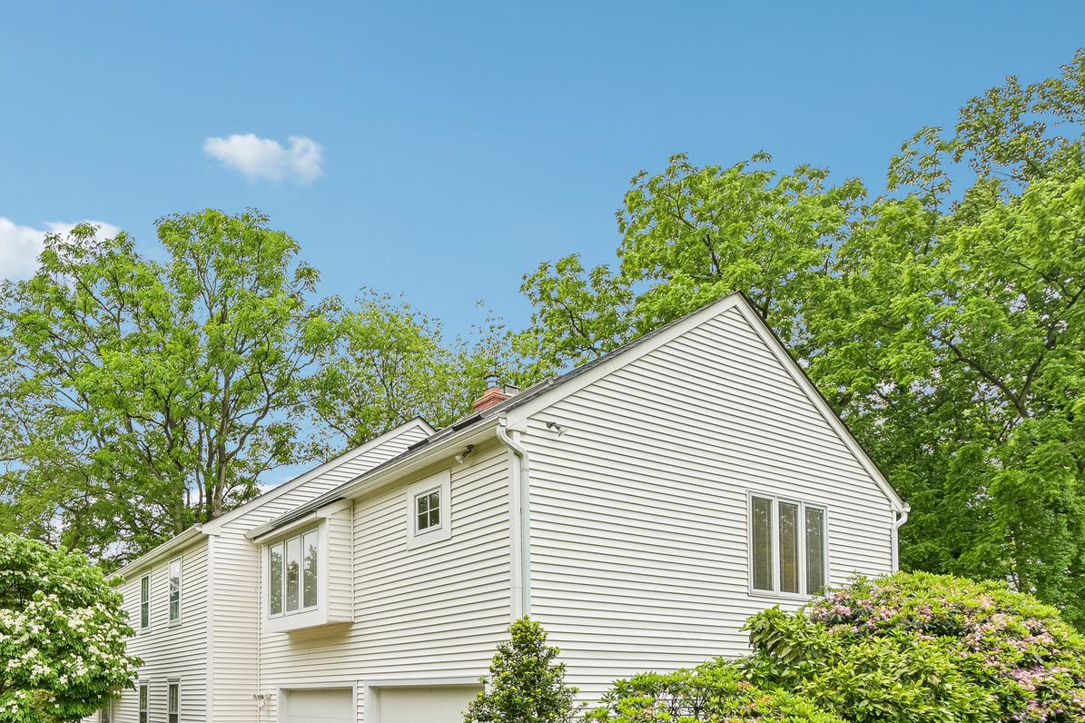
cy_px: 507
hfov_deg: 71.4
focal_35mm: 24
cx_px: 356
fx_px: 723
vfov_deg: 51.6
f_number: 8
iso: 100
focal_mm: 14
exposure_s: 1/40
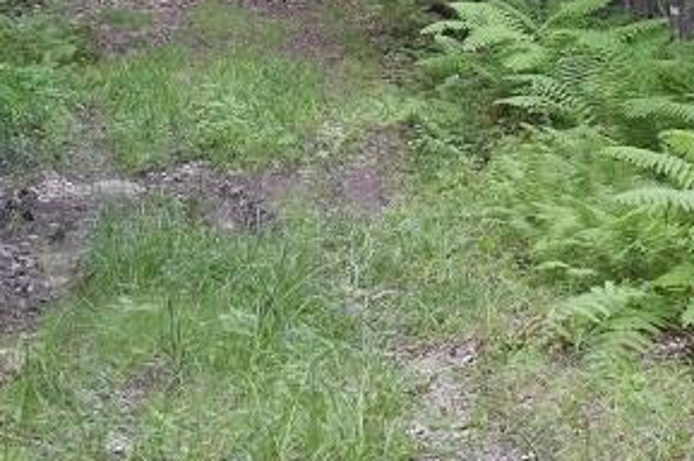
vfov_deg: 8.2
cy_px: -96
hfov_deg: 12.5
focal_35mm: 165
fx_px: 3173
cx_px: 343
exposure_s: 1/80
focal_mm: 31
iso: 400
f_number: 4.2
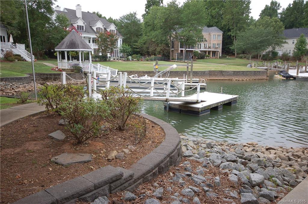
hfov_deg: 62.0
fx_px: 256
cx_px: 154
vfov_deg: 43.5
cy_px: 102
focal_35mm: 30
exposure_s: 1/160
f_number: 6.3
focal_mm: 20
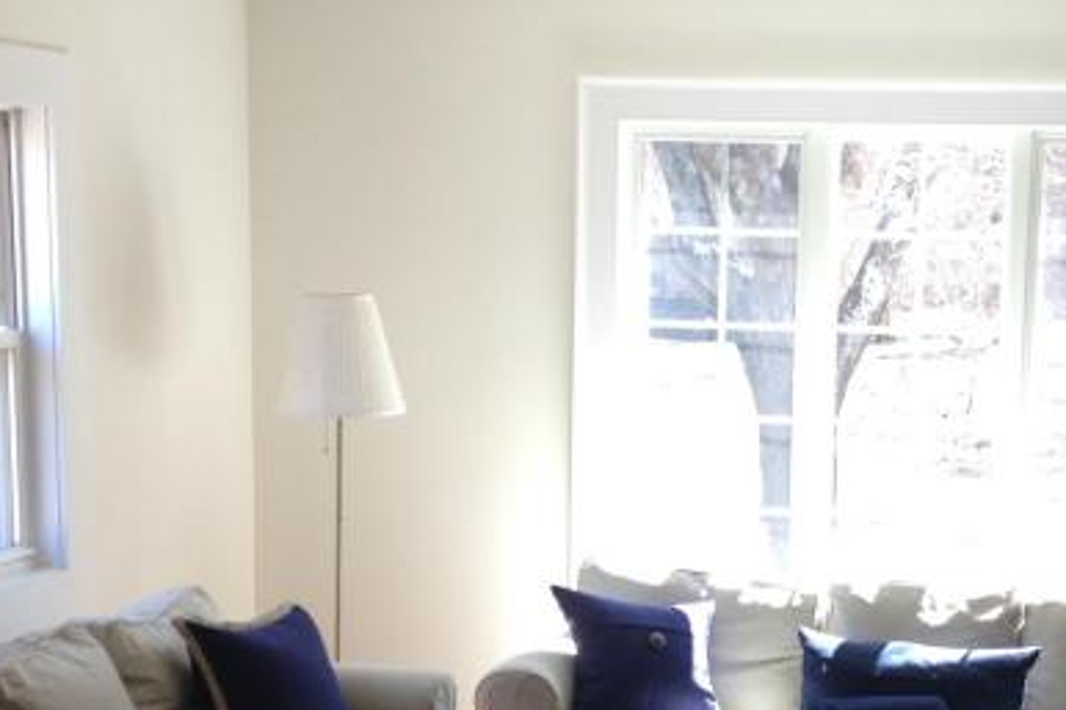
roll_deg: -1.6
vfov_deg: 14.9
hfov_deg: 22.2
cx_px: 759
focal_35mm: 91
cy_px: 613
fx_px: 2693
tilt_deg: -8.5
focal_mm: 4.12
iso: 50
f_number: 2.4
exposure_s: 1/60
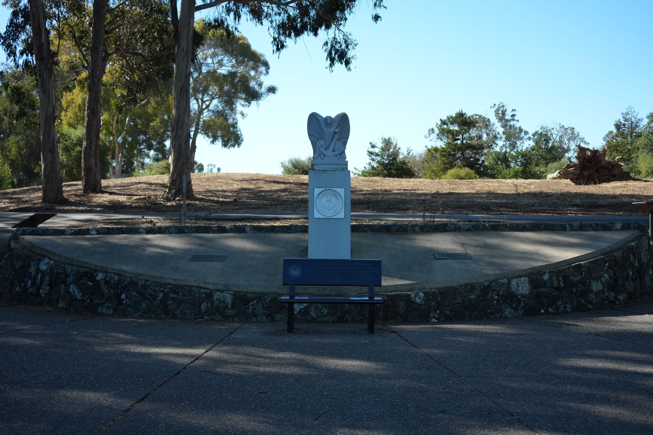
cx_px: 326
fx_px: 907
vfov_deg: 27.0
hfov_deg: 39.6
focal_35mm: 50
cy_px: 218
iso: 1000
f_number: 4.5
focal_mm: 50
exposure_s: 1/2500
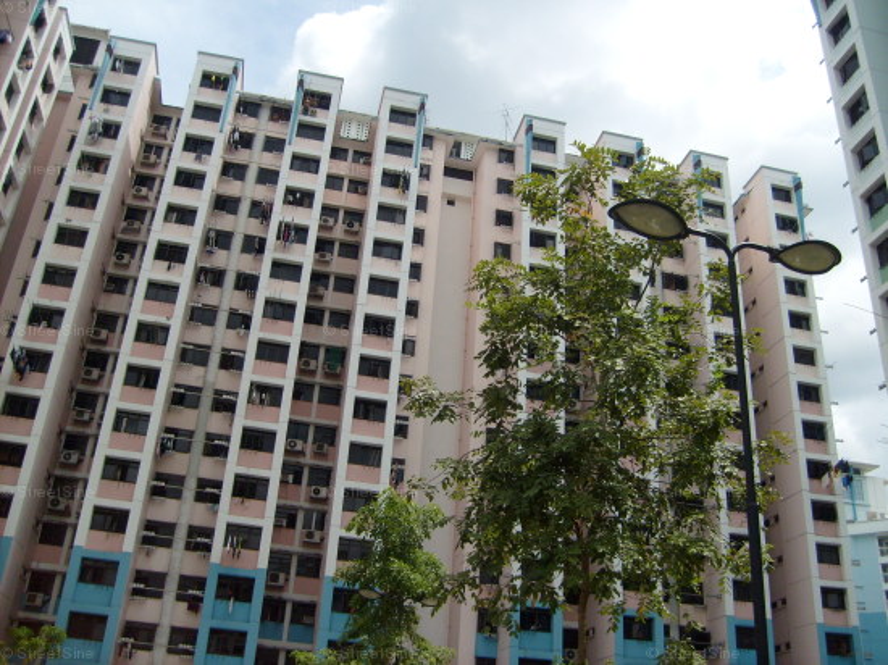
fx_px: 897
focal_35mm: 35
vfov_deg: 40.7
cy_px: 332
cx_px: 444
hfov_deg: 52.6
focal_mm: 5.8
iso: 80
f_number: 7.1
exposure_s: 1/350
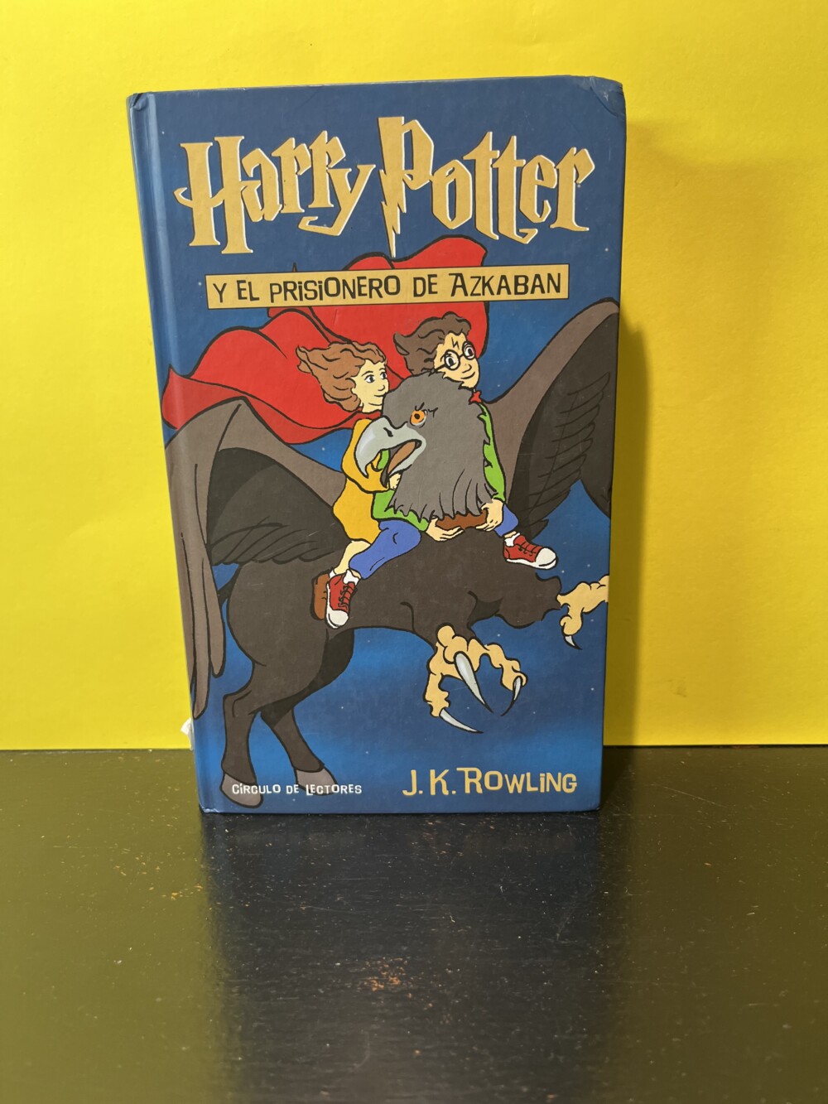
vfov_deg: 67.3
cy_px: 552
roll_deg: +2.7
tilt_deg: -13.8
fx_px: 829
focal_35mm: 26
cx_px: 414
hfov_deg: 53.1
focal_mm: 5.1
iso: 125
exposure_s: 1/100
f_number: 1.6
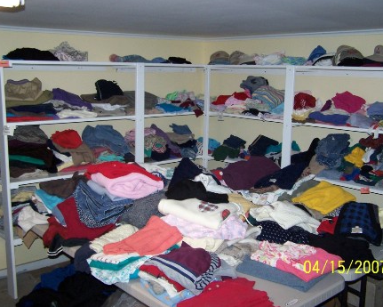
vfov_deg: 37.4
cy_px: 153
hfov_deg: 45.8
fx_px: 454
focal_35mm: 40
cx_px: 203
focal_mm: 6.3
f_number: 2.8
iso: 140
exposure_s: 1/60
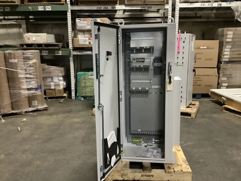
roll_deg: +0.7
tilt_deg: -11.8
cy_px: 90
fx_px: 216
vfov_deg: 45.4
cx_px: 120
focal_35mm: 31
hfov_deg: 58.4
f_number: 2.4
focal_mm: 3.3
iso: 500
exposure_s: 1/30
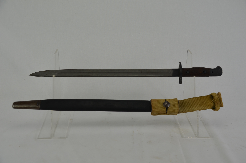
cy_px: 82
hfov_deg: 41.2
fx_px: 327
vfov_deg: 28.0
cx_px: 123
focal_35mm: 48
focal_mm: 32
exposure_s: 1/160
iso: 200
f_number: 6.3
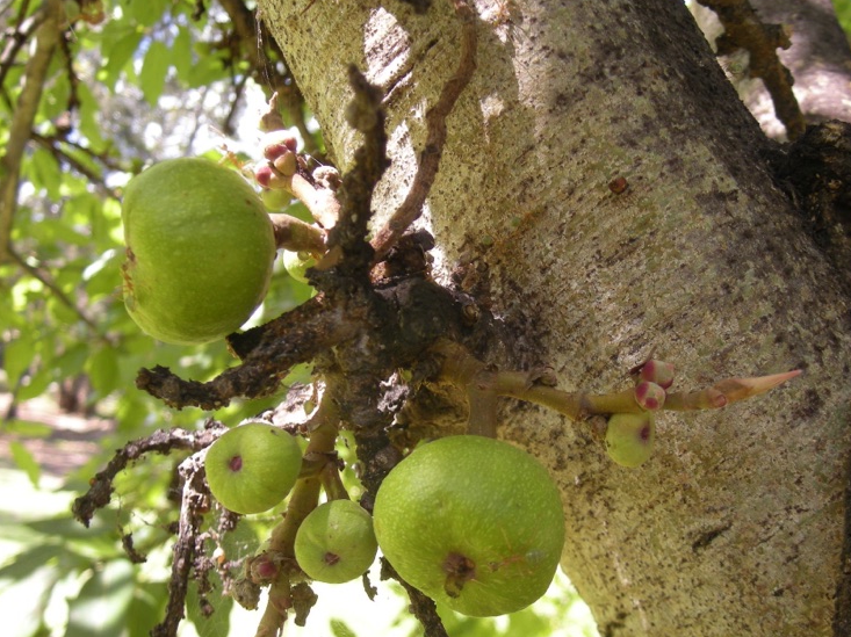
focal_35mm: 43
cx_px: 443
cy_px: 344
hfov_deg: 43.9
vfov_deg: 33.6
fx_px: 1057
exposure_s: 1/78
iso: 64
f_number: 2.8
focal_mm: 5.7
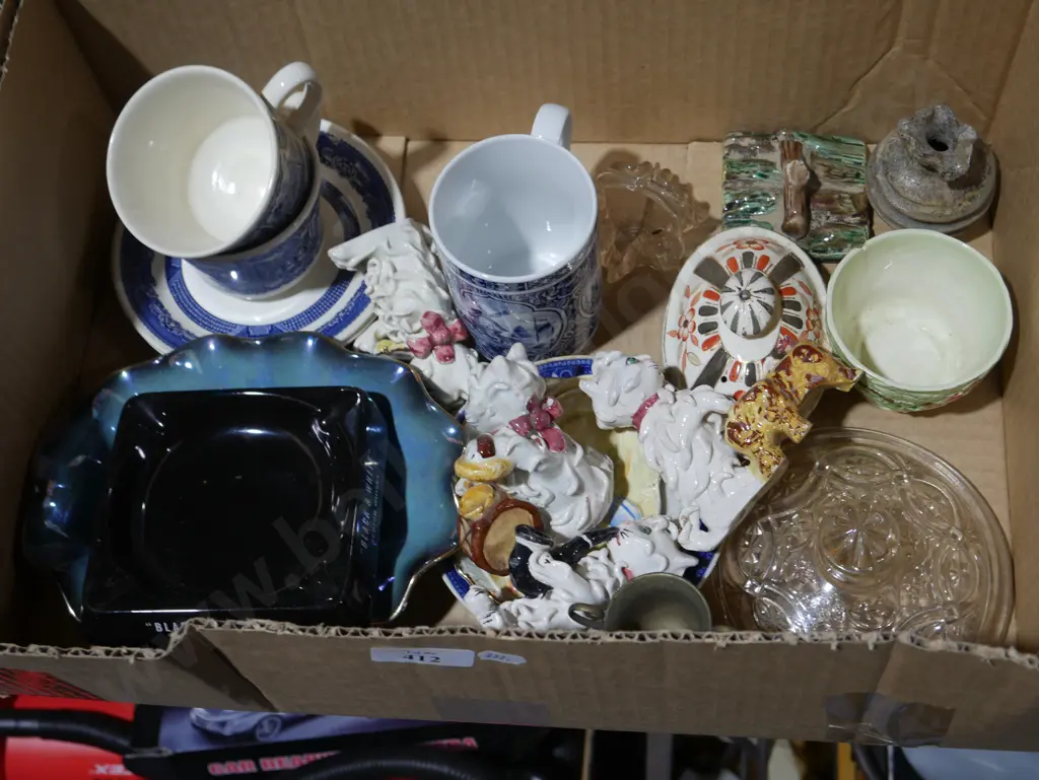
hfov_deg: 39.6
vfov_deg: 30.3
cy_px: 390
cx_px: 520
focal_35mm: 48
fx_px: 1441
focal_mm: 24
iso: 250
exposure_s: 1/60
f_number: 5.2
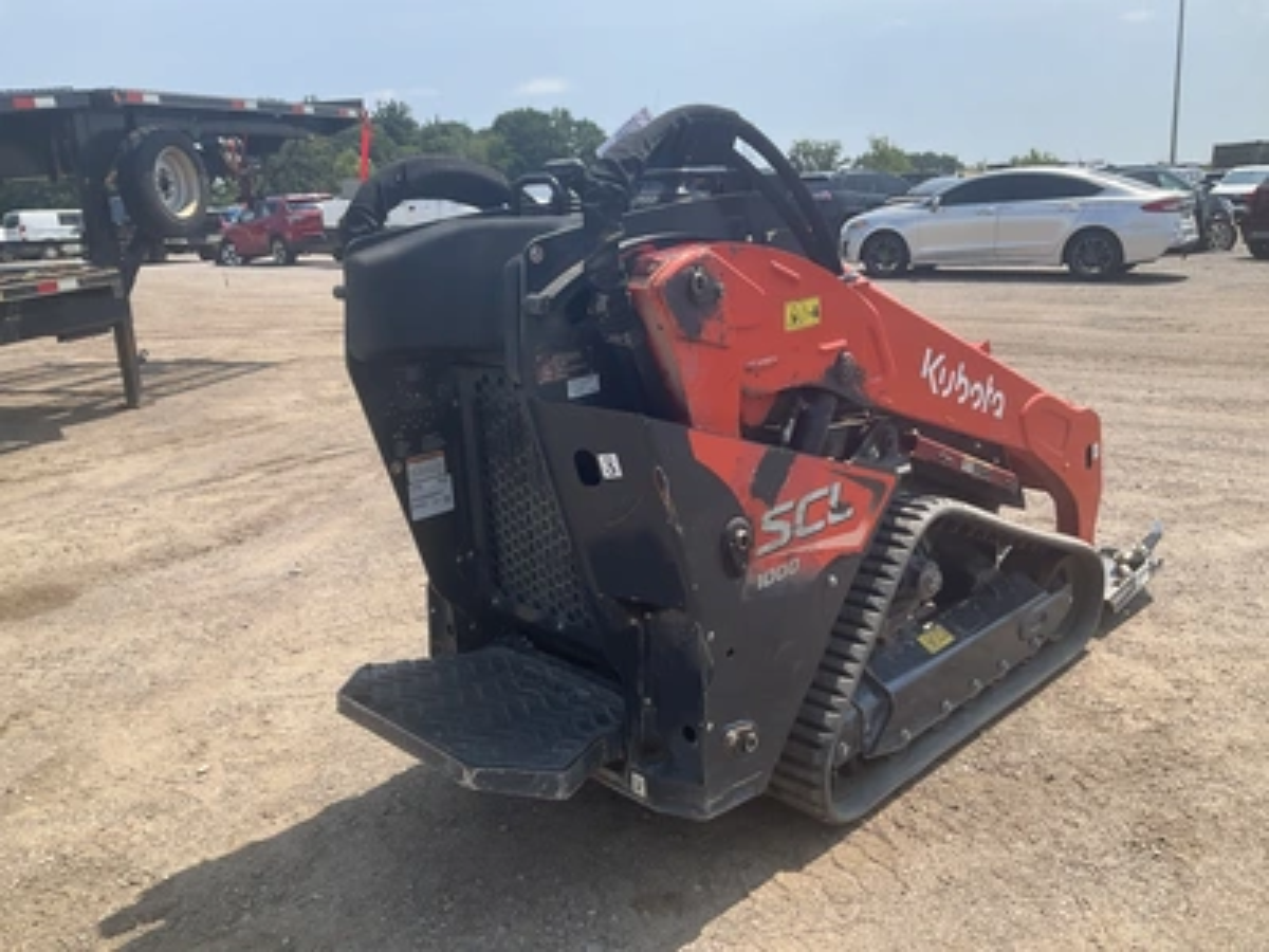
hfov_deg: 61.7
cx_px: 634
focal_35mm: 29
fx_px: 1063
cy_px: 476
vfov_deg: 48.2
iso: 25
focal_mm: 3
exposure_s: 1/1250
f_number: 1.8
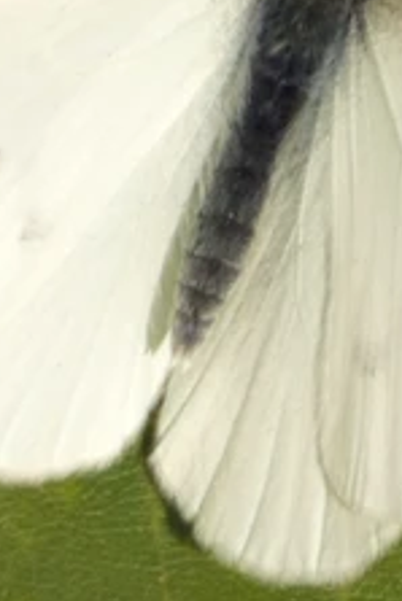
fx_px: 31004
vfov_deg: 1.1
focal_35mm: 1854
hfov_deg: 0.7
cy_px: 86
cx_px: 324
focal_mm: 111.5
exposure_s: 1/125
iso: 80
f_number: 5.6
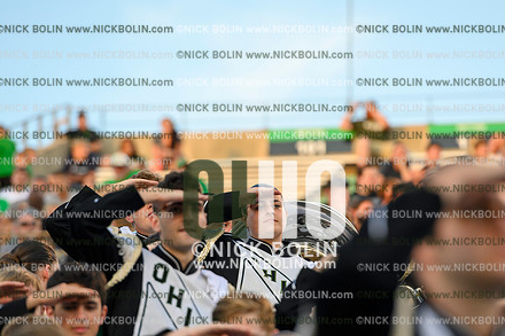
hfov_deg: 7.8
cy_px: 215
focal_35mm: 264
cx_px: 264
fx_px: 3702
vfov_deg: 5.2
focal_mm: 200
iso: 160
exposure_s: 1/125
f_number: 4
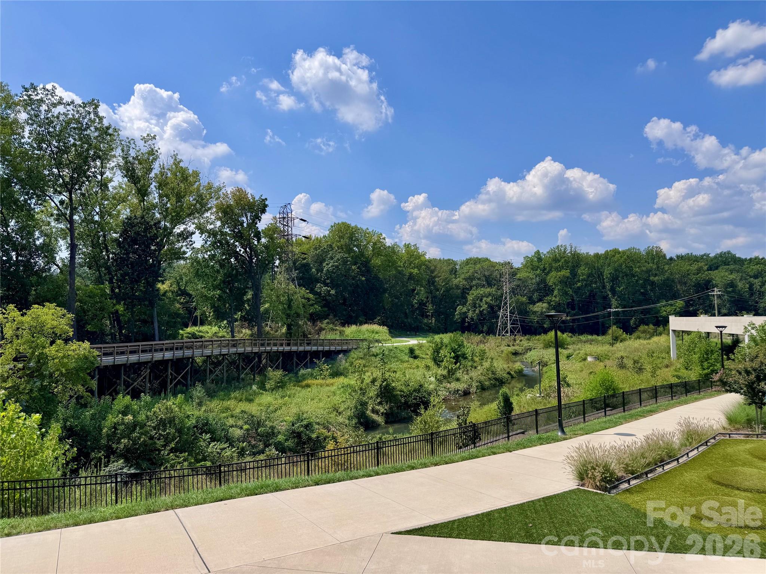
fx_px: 531
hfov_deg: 71.6
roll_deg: +0.9
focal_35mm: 24
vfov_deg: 56.8
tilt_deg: +2.9
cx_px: 383
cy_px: 287
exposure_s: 1/7092
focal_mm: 6.76
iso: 80
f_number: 1.78
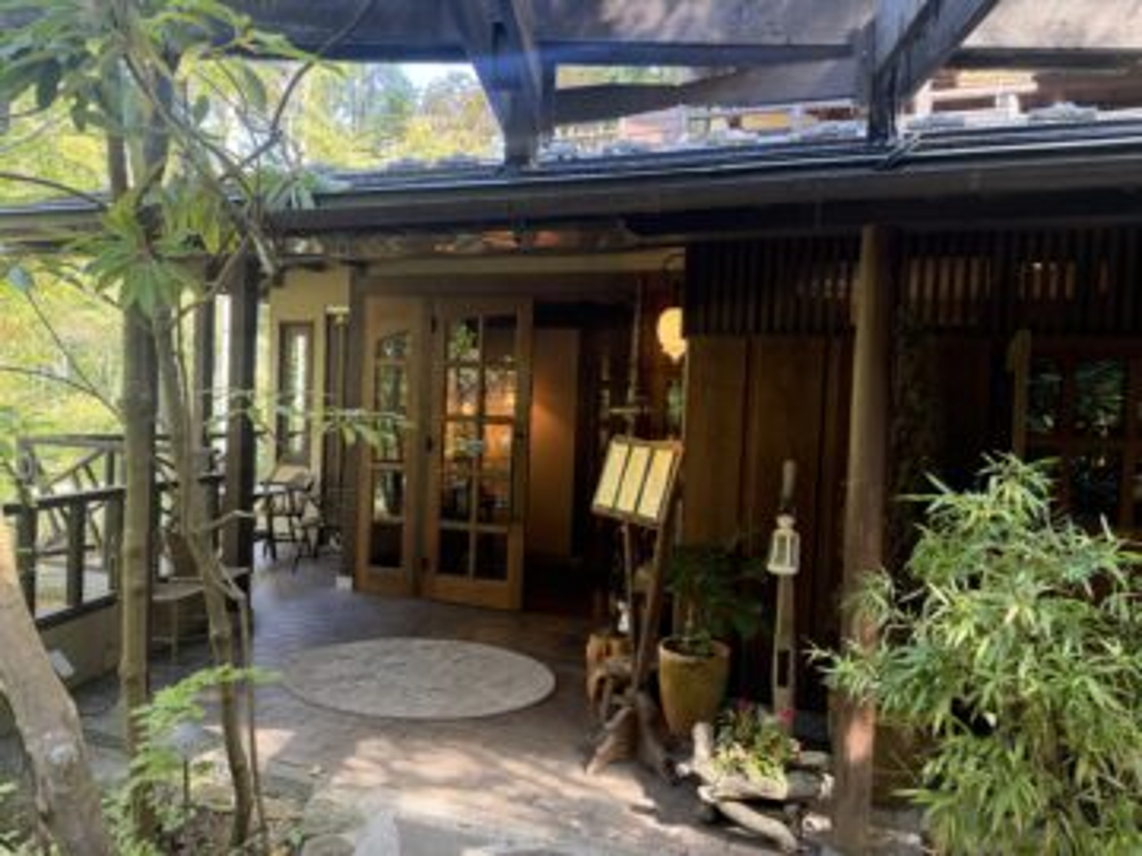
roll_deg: -1.5
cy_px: 428
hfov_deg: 71.6
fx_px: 792
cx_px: 571
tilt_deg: -1.9
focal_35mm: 24
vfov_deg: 56.8
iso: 200
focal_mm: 6.76
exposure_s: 1/68
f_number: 1.78
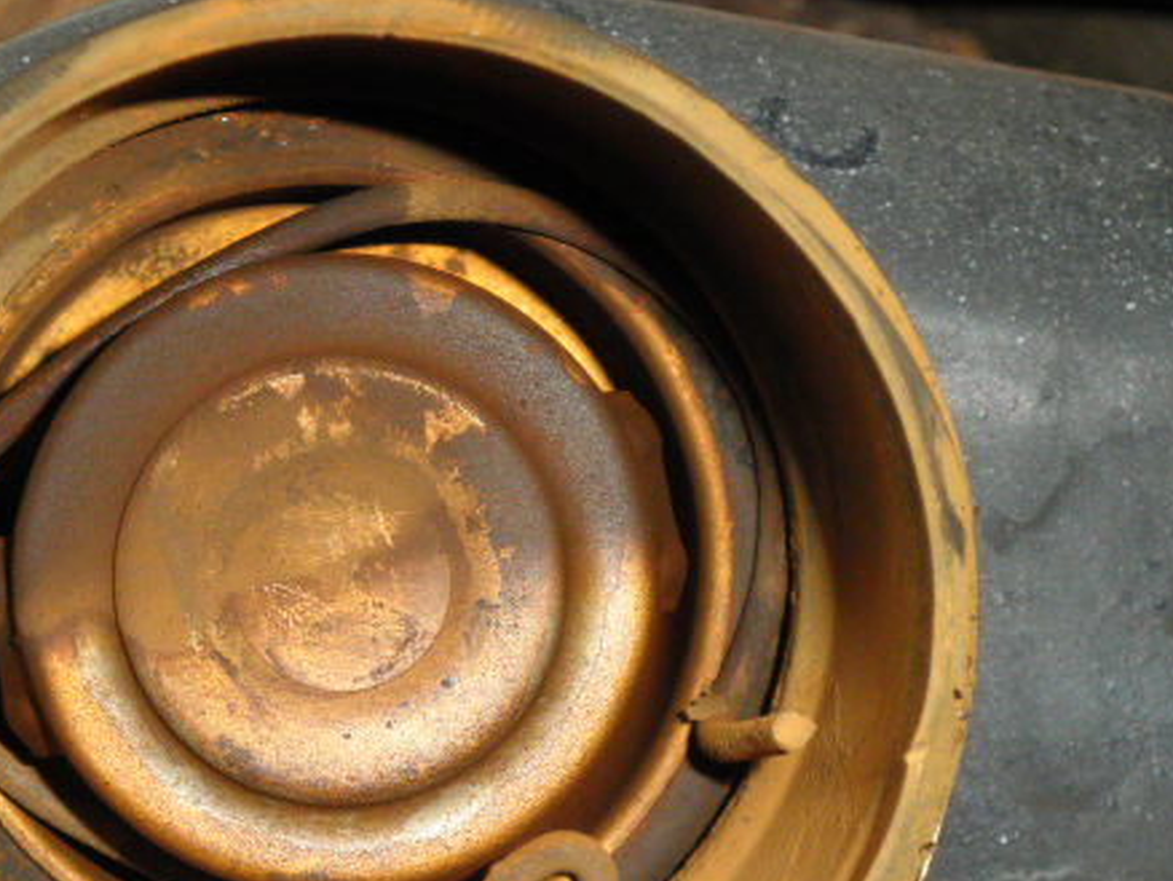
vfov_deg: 11.7
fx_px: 4306
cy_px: 635
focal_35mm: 127
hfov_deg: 15.5
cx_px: 437
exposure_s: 1/100
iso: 160
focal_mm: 15.4
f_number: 4.9
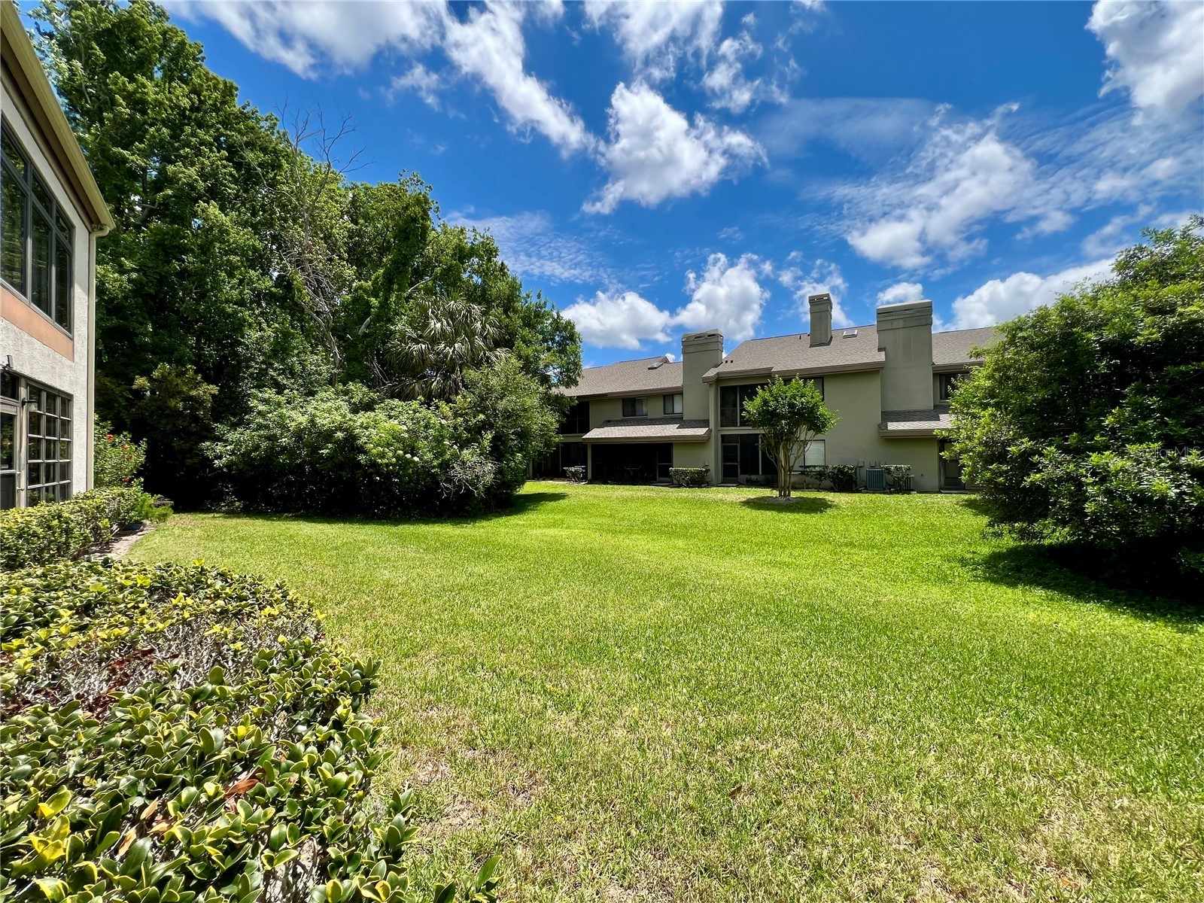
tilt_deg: +0.1
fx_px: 452
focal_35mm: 13
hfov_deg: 106.2
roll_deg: +0.4
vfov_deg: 89.9
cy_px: 452
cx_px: 602
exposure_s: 1/1309
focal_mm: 1.57
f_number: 1.8
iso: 32
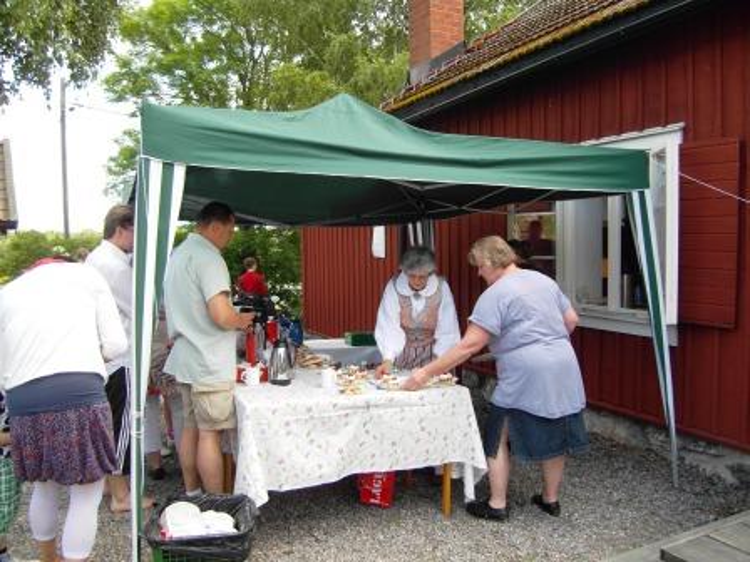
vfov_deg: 49.7
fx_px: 607
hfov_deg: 63.4
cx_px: 375
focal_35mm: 28
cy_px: 281
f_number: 2.8
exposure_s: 1/250
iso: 80
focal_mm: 6
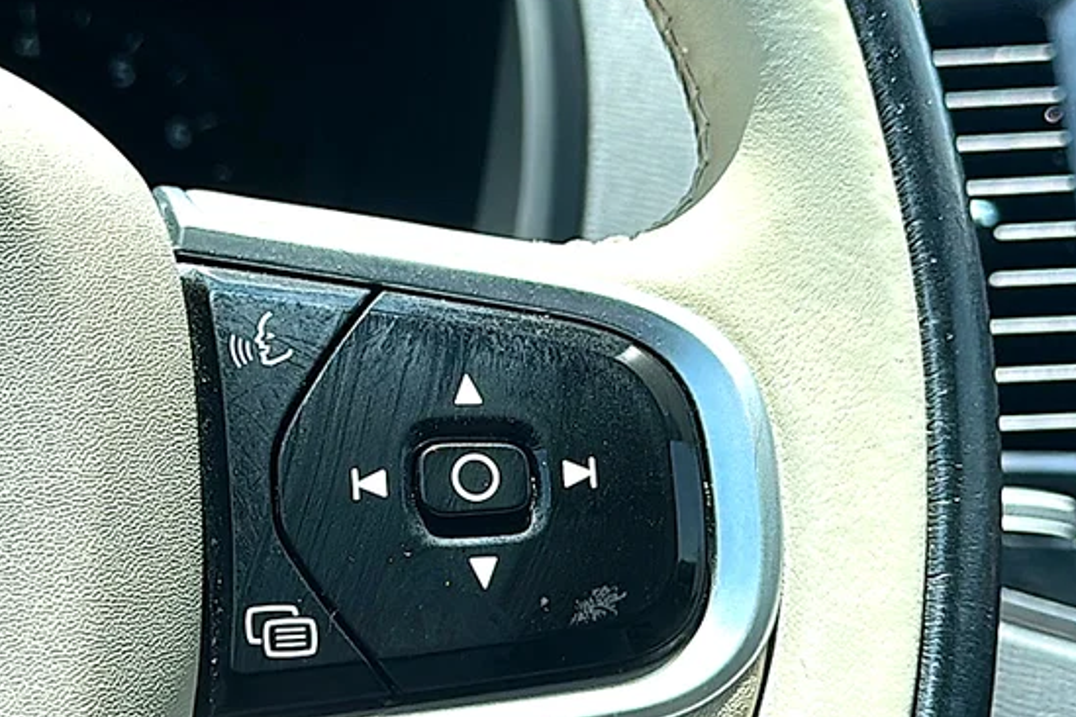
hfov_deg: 32.9
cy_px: 438
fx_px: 1823
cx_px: 521
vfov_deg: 22.2
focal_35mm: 61
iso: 80
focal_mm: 6.86
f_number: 1.78
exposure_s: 1/1645
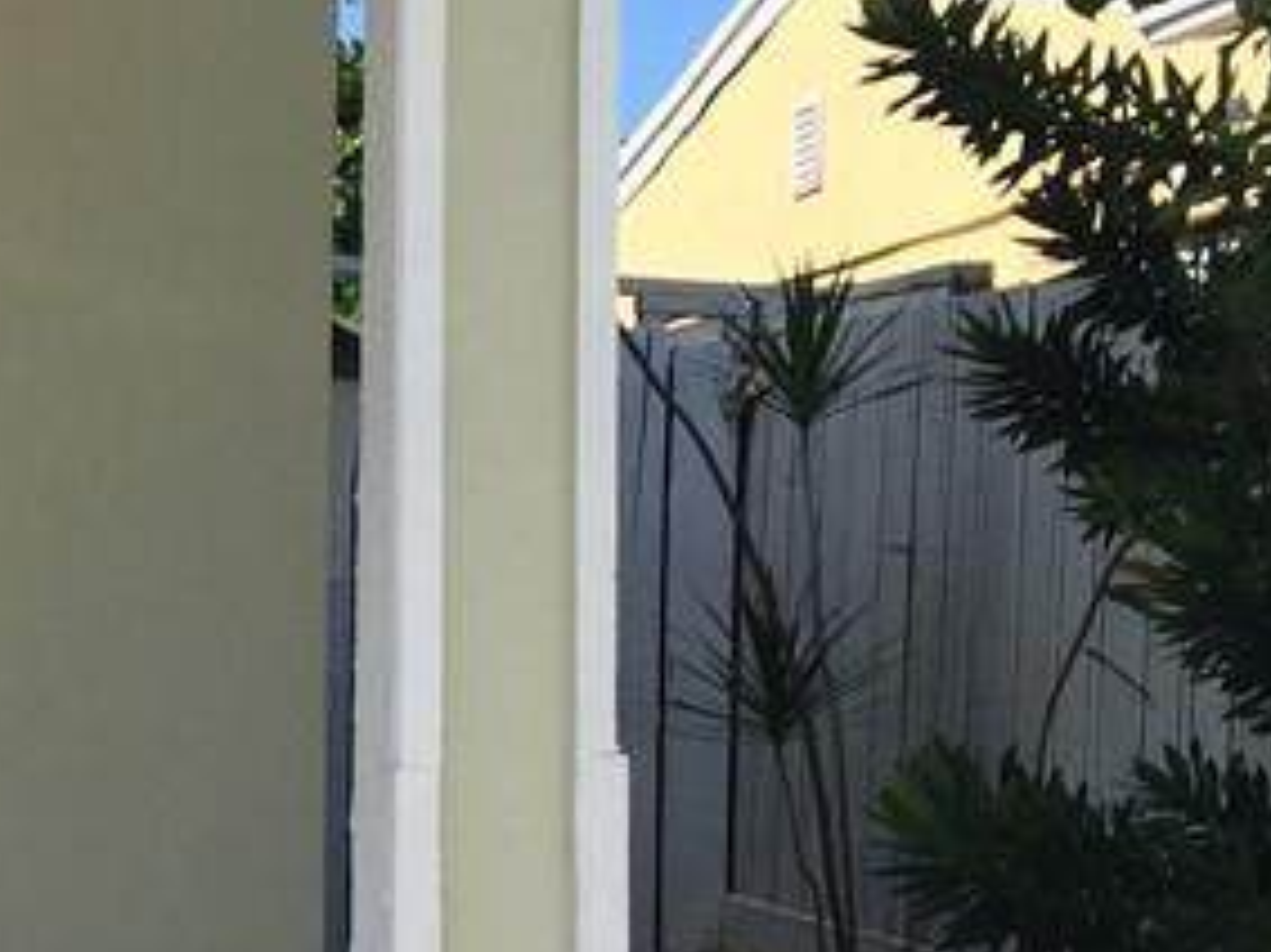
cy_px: 638
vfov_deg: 14.1
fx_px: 3854
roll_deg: -0.9
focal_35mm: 105
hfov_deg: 17.1
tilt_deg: +0.1
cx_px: -575
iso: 32
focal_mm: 4.15
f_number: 2.2
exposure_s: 1/2198
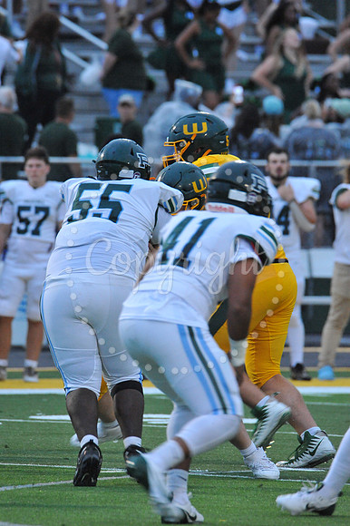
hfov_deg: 2.3
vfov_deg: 3.4
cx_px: 175
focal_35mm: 600
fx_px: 8760
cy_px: 263
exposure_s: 1/200
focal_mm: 600
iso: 6400
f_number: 11
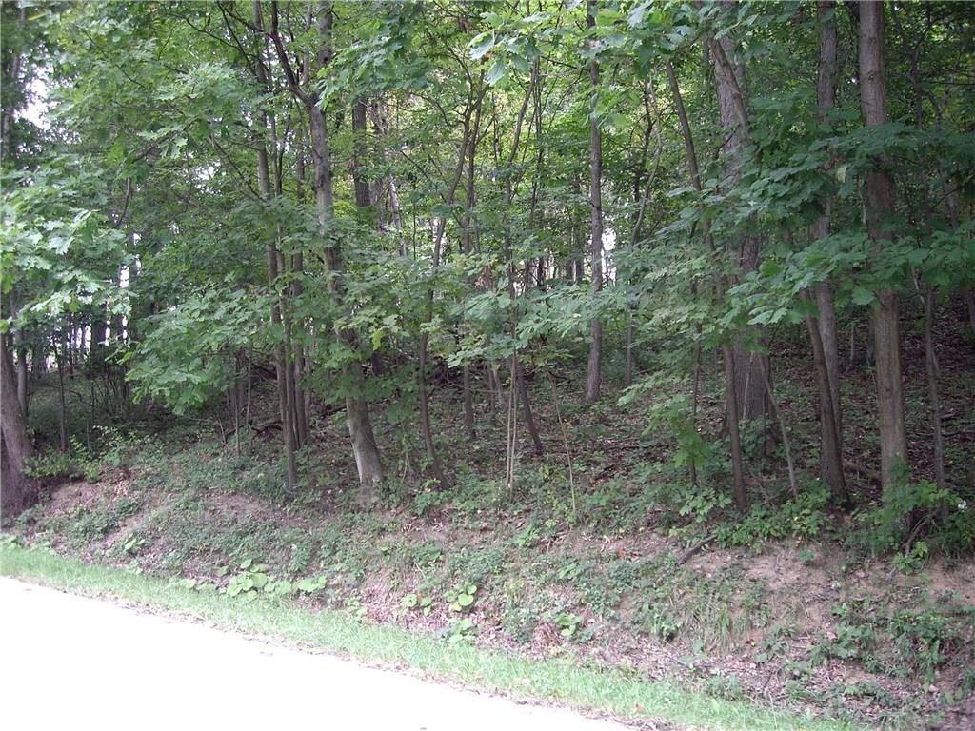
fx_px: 1070
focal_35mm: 38
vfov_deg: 37.7
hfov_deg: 49.0
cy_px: 366
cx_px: 488
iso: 100
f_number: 2.7
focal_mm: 6.2
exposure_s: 1/50
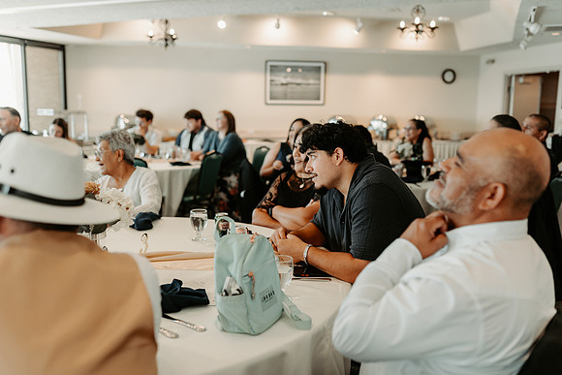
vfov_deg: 37.9
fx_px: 546
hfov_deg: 54.4
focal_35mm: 35
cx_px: 281
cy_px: 188
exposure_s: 1/250
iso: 320
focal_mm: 35
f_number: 2
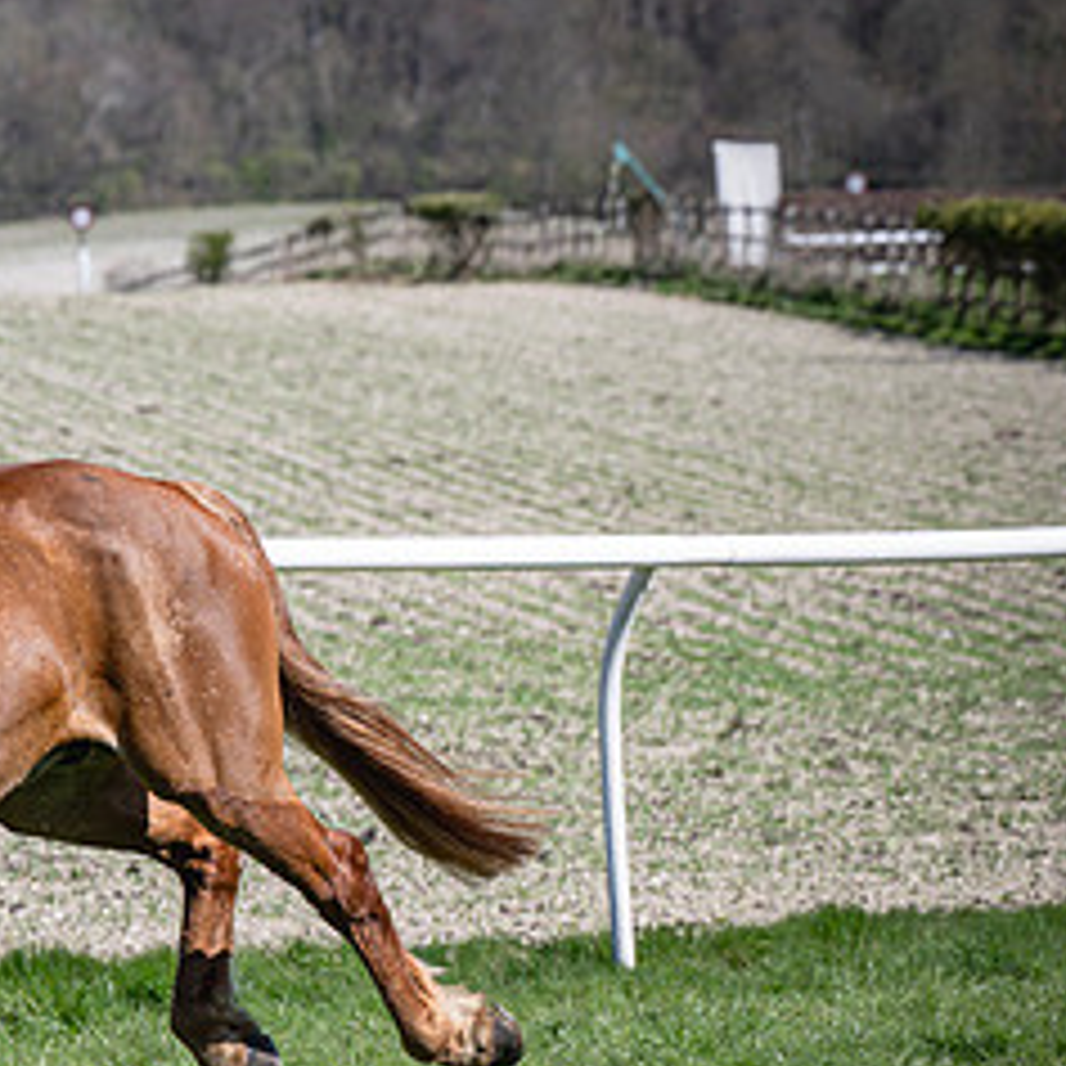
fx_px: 9616
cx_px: 216
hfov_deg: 6.3
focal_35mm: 276
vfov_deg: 6.3
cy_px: 772
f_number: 4
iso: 180
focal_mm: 101
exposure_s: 1/2000
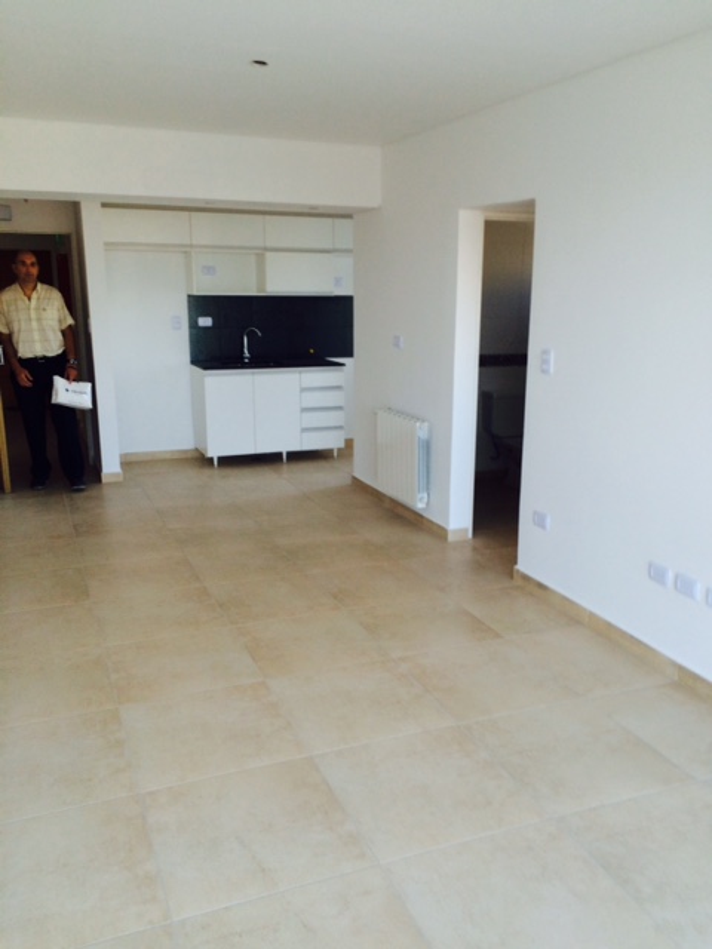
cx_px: 356
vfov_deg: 61.7
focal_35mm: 29
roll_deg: -0.2
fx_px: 795
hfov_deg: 48.2
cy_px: 474
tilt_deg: -13.8
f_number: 2.2
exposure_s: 1/120
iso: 50
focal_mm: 4.15
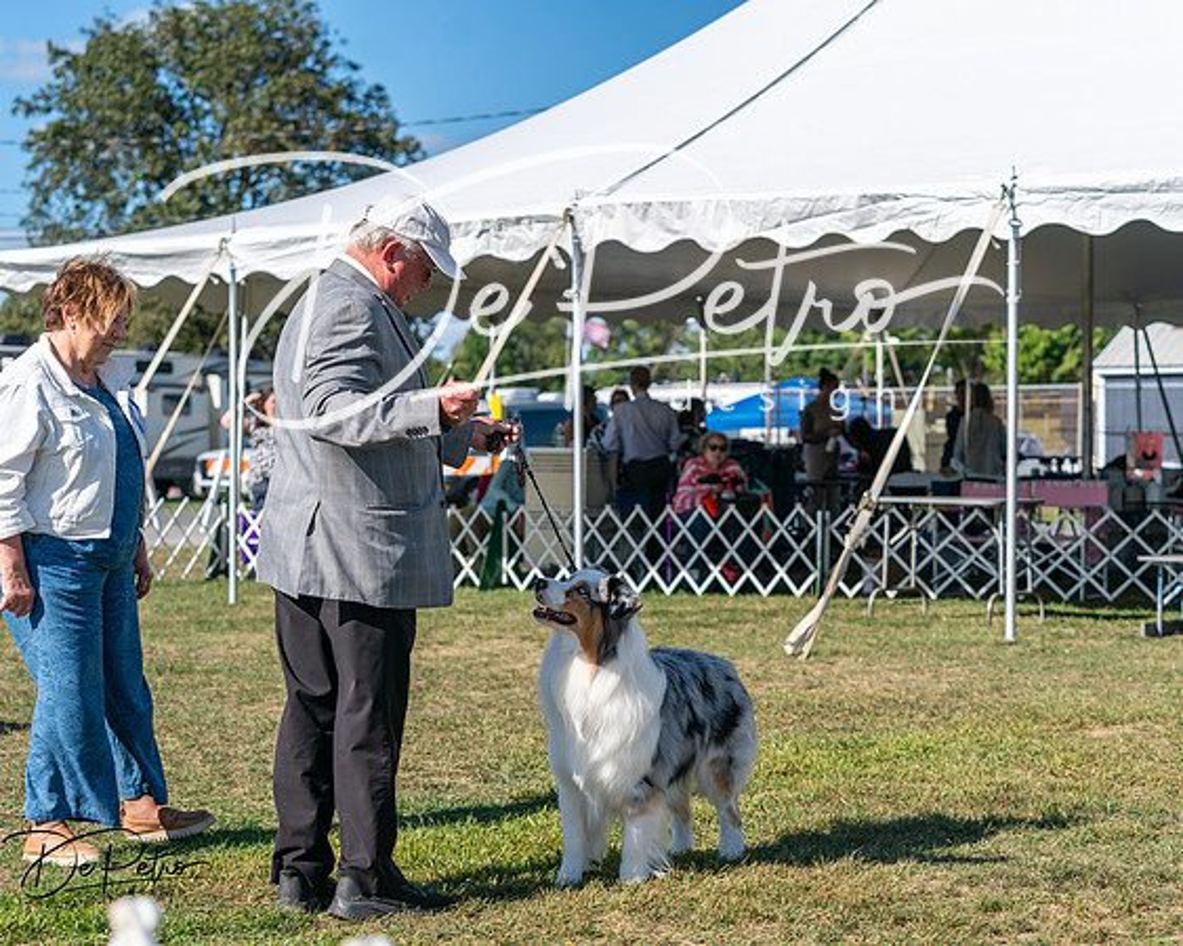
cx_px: 592
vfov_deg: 19.2
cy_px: 473
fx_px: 2799
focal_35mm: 80
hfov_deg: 23.9
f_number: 4.5
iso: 100
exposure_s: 1/1250
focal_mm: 71
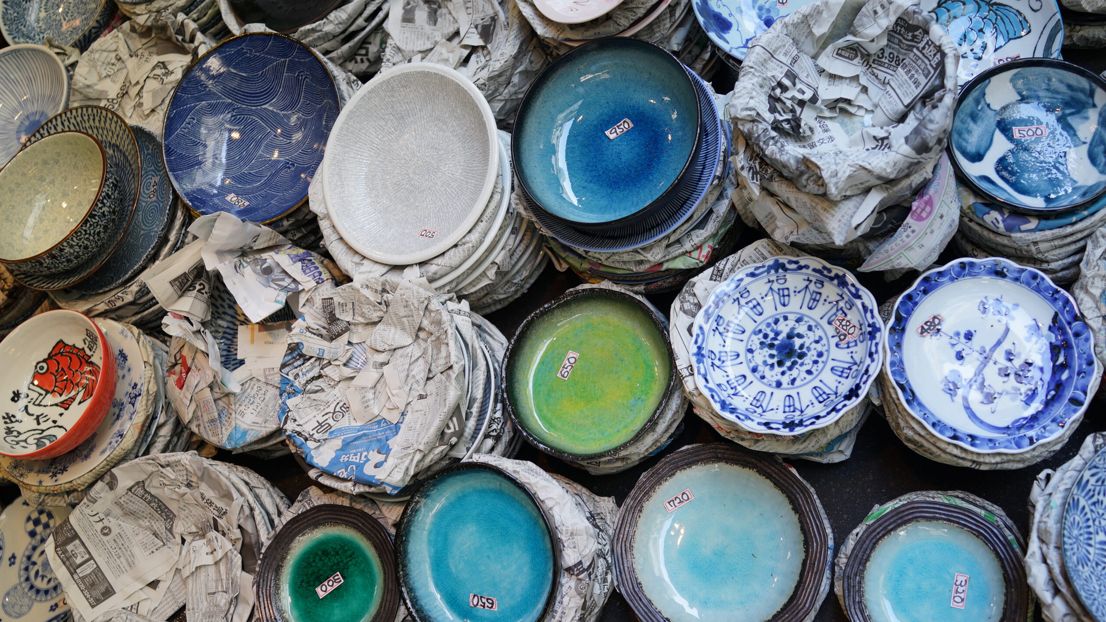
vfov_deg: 32.0
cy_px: 276
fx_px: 1085
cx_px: 549
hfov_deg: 54.0
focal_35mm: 37
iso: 200
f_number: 4
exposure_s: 1/80
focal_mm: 35
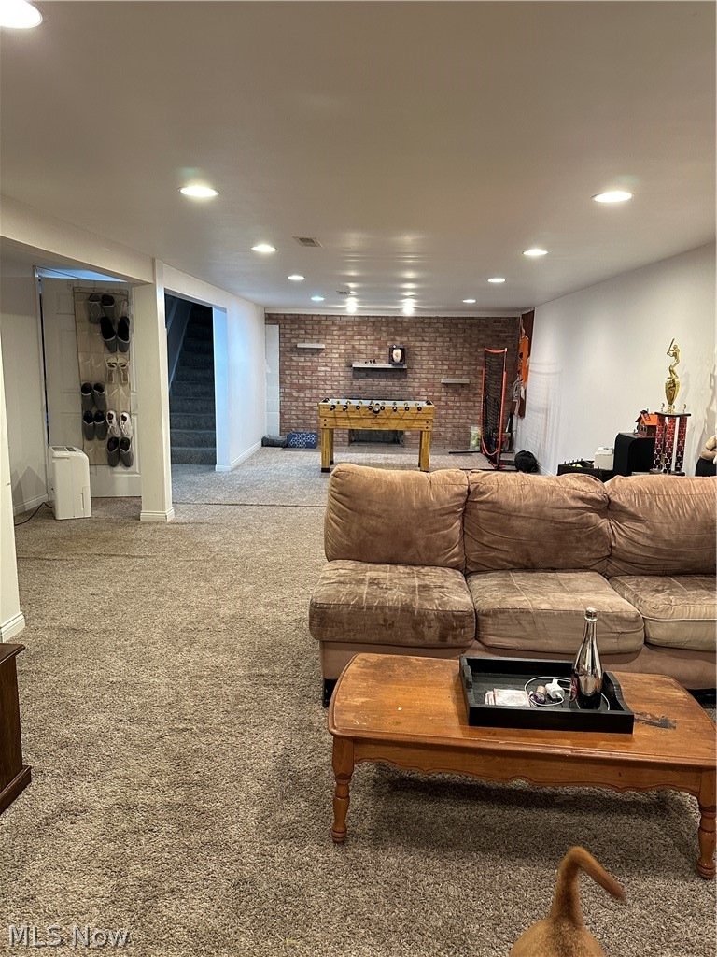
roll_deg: -3.2
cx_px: 358
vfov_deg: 71.6
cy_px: 478
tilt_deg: -8.5
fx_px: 663
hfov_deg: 56.8
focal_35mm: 24
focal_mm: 6.86
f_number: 1.78
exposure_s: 1/60
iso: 320
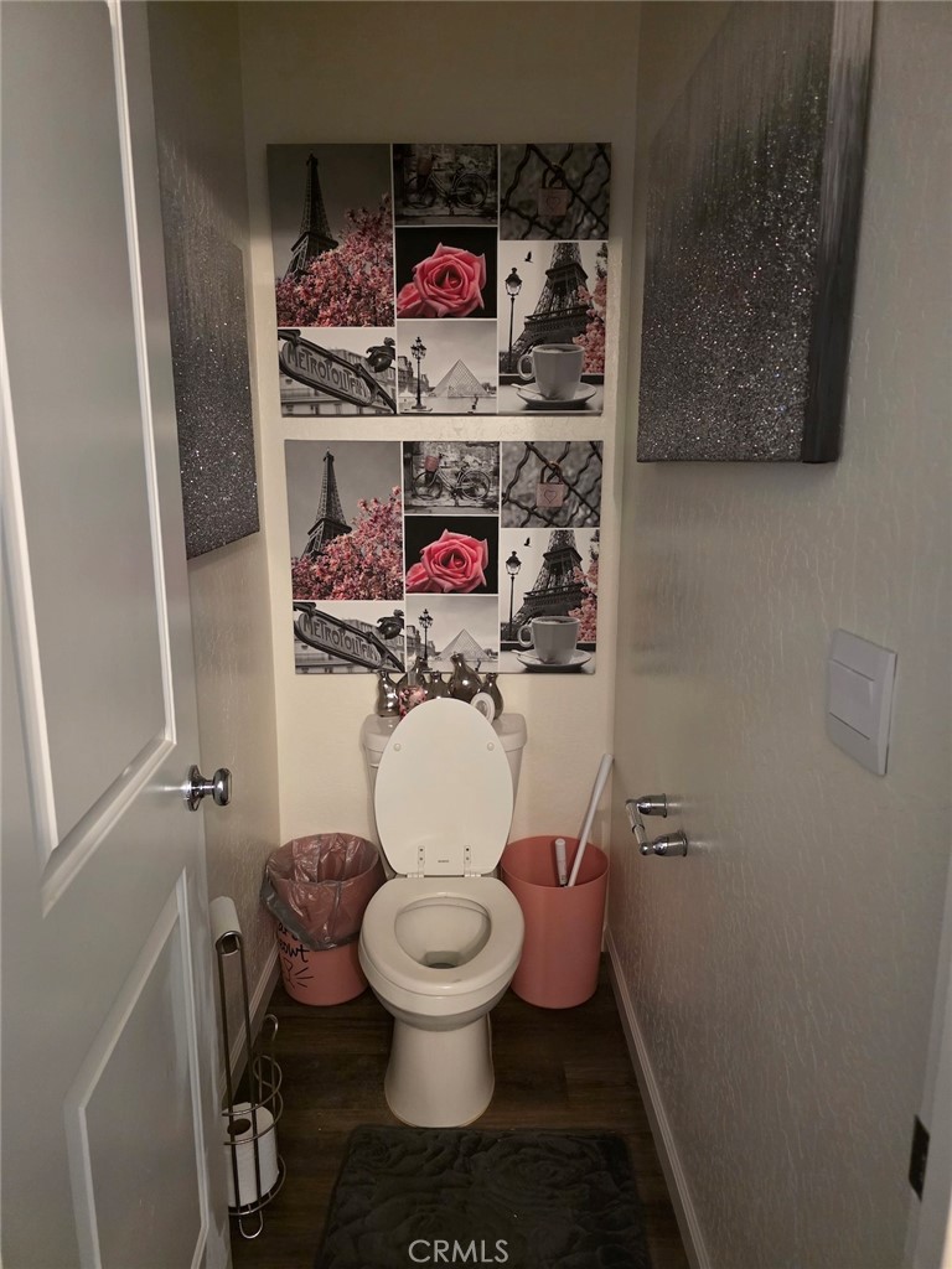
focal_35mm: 23
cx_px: 476
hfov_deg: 58.9
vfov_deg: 73.9
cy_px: 634
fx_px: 843
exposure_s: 1/120
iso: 1600
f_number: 1.7
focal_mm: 6.3
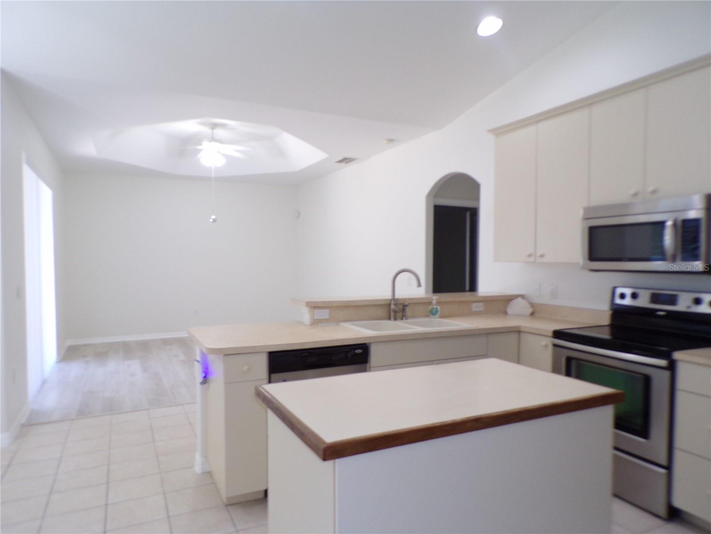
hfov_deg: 71.6
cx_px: 356
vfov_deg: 56.8
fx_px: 493
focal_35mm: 24
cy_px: 267
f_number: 3
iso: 158
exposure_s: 1/34
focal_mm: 4.3
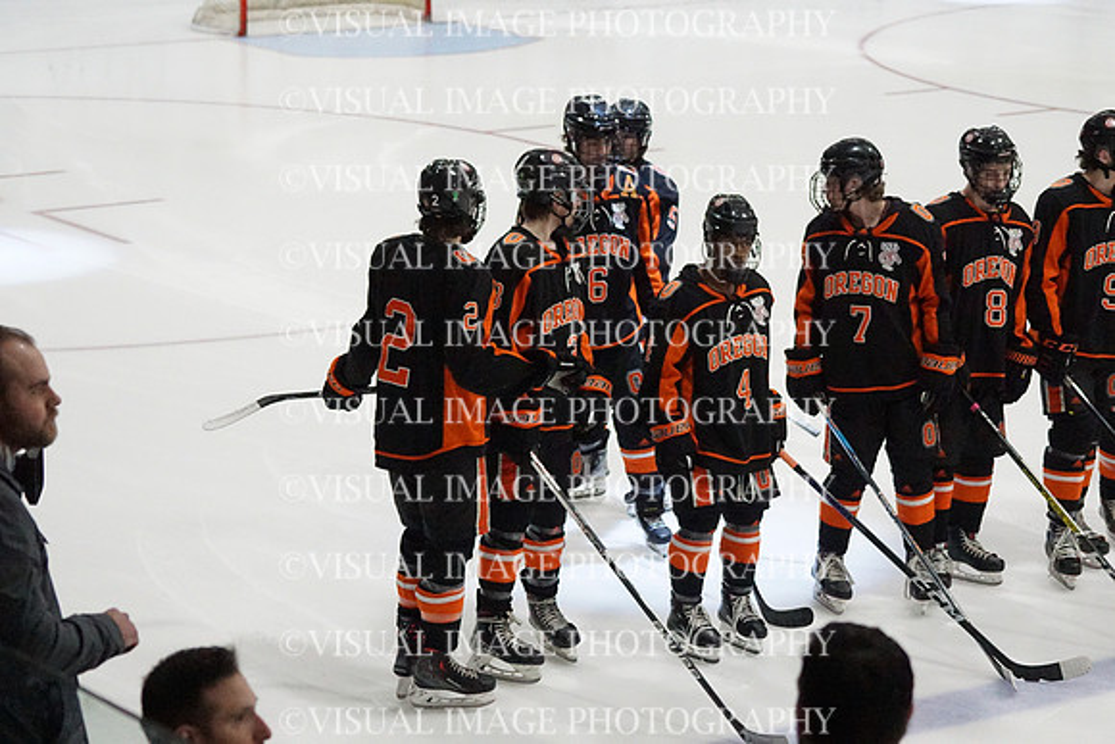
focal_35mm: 112
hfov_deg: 18.2
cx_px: 558
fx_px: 3485
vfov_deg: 12.2
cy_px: 372
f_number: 4
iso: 8000
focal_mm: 75
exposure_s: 1/800
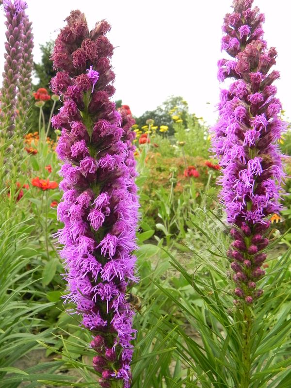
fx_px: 325
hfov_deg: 48.2
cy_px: 194
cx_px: 146
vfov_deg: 61.7
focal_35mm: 29
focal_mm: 5.2
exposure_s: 1/200
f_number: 5
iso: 160
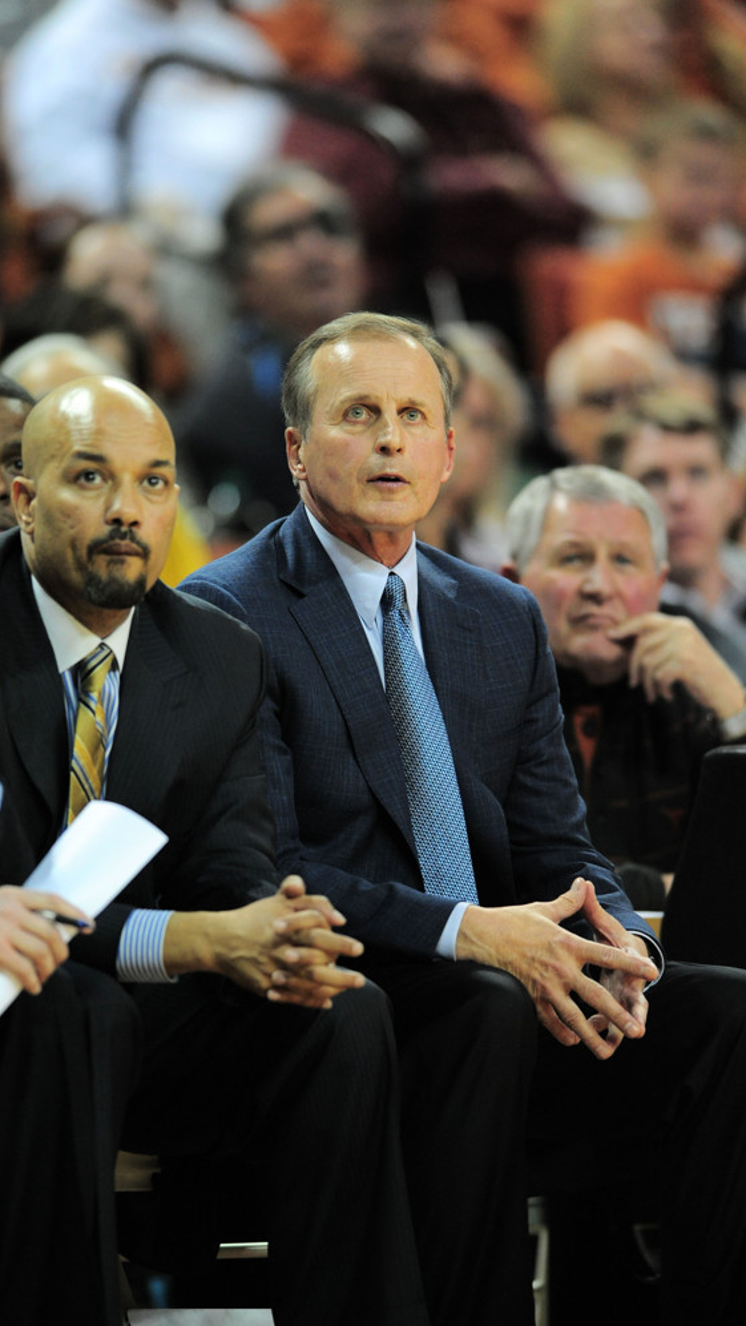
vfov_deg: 5.1
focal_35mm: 420
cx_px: 369
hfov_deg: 2.9
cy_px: 662
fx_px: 14766
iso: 2500
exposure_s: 1/640
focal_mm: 400
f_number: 3.5
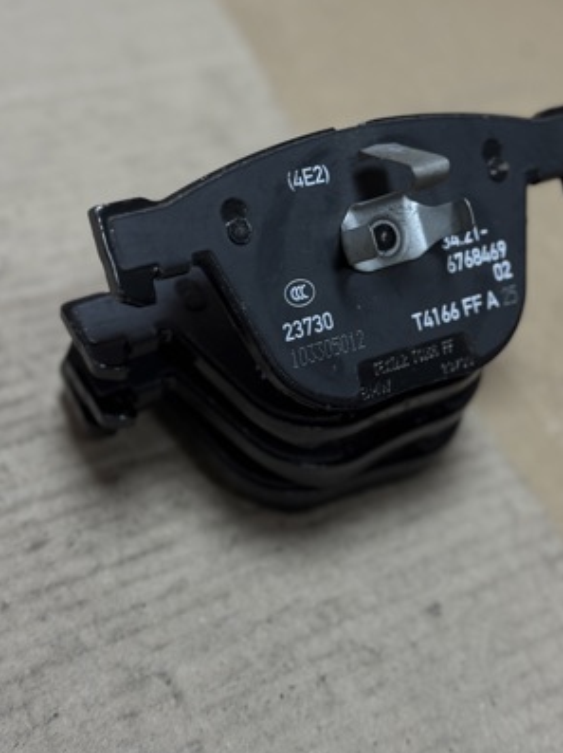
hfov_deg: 25.2
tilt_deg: -48.3
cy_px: 311
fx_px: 1260
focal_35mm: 58
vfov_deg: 33.2
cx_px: 335
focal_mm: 6.76
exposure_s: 1/50
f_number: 1.78
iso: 100
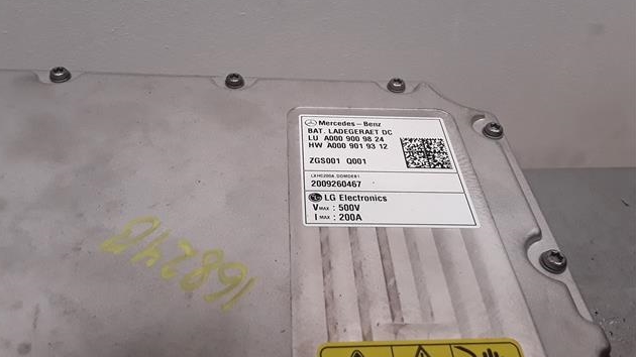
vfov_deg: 37.7
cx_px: 314
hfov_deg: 62.6
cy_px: 163
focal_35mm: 31
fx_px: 523
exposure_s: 1/276
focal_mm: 2.91
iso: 100
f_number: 1.9
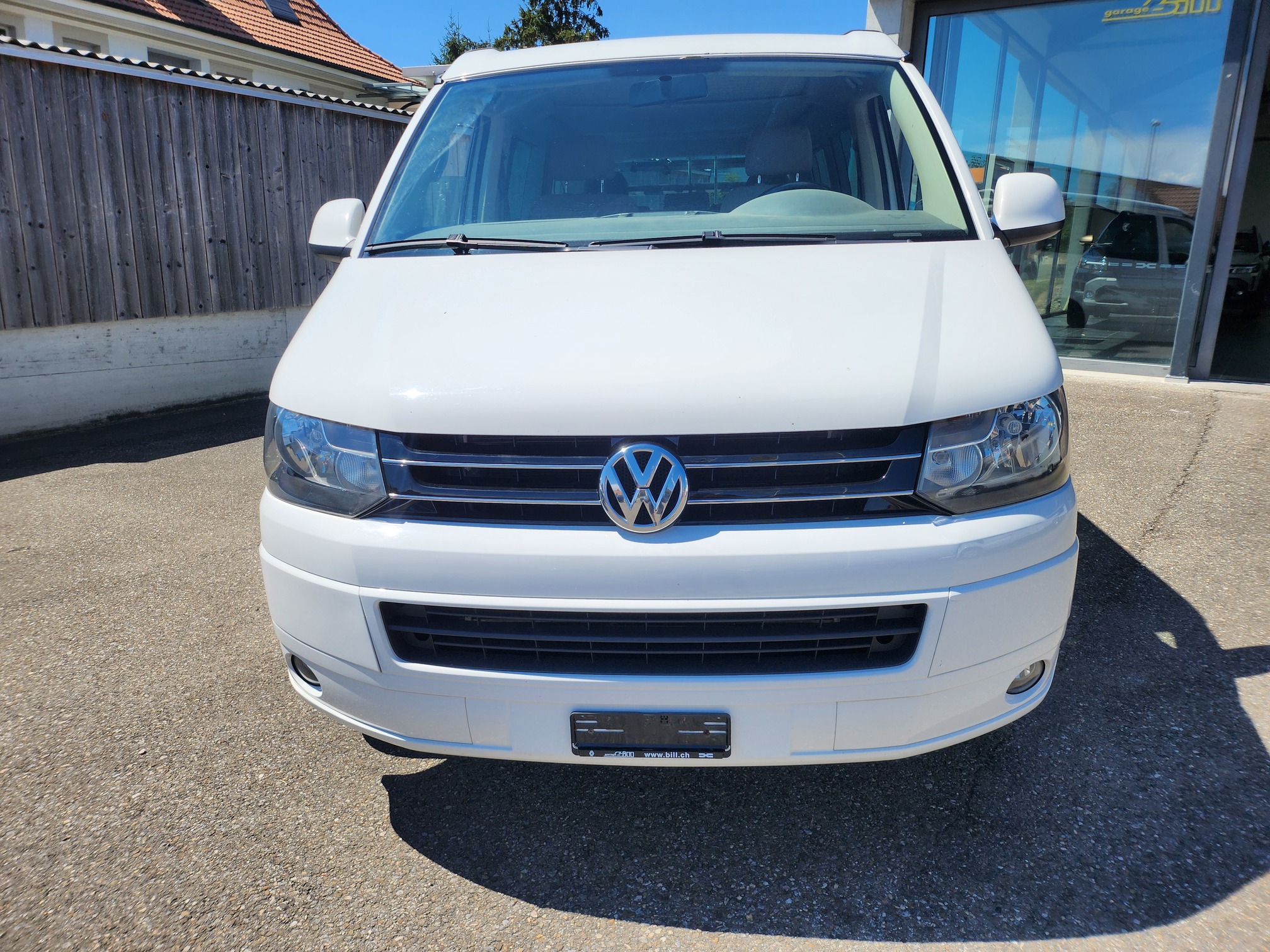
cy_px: 476
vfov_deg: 56.8
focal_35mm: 24
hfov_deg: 71.6
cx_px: 635
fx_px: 881
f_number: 1.8
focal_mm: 5
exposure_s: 1/5089
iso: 50
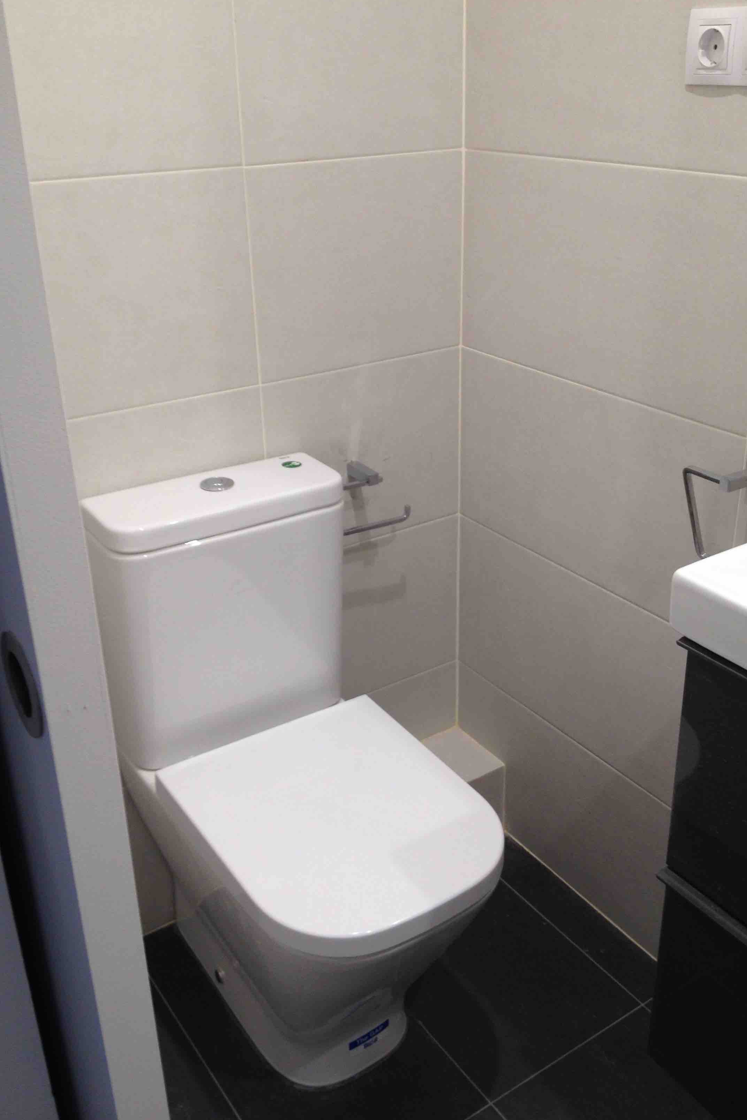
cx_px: 388
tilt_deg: -26.4
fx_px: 1151
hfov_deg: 35.9
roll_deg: +3.5
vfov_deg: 51.9
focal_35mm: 37
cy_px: 554
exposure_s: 1/20
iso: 80
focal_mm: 4.28
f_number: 2.4
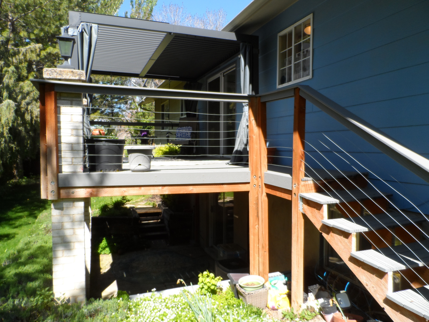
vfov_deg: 56.8
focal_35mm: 24
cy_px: 161
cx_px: 214
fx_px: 297
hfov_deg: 71.6
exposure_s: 1/350
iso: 80
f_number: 3.2
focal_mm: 4
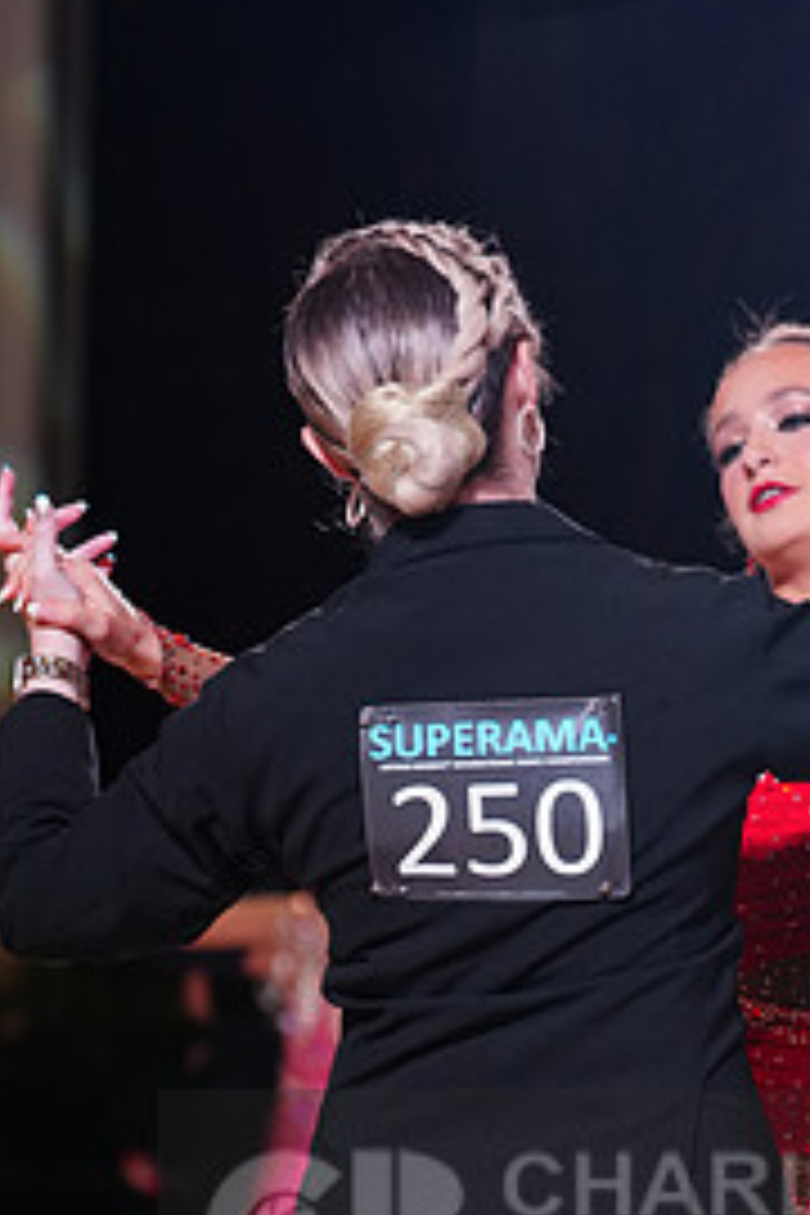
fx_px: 5737
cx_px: 781
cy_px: 1242
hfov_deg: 8.0
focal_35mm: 170
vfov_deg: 11.9
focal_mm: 79
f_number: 2.8
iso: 1000
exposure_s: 1/400
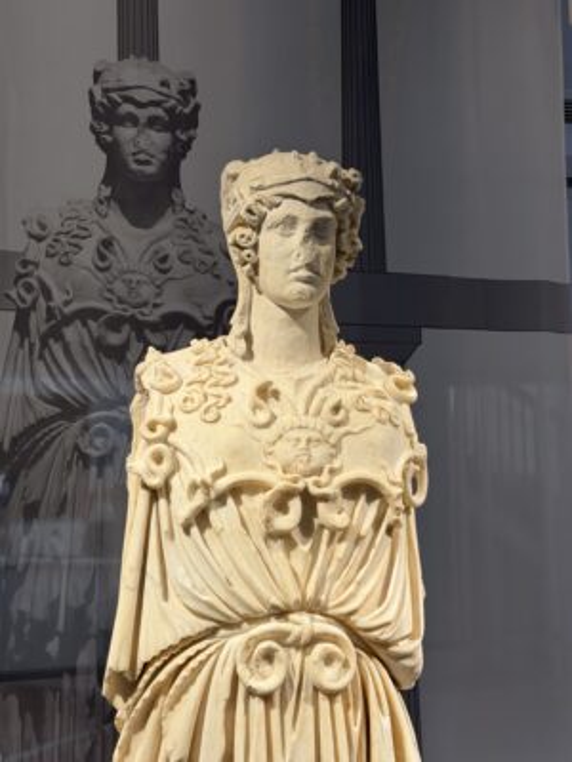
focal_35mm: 48
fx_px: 1058
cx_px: 286
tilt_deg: +4.9
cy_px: 381
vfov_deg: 39.7
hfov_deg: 30.3
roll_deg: +0.8
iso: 80
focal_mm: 6.76
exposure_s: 1/100
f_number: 1.78
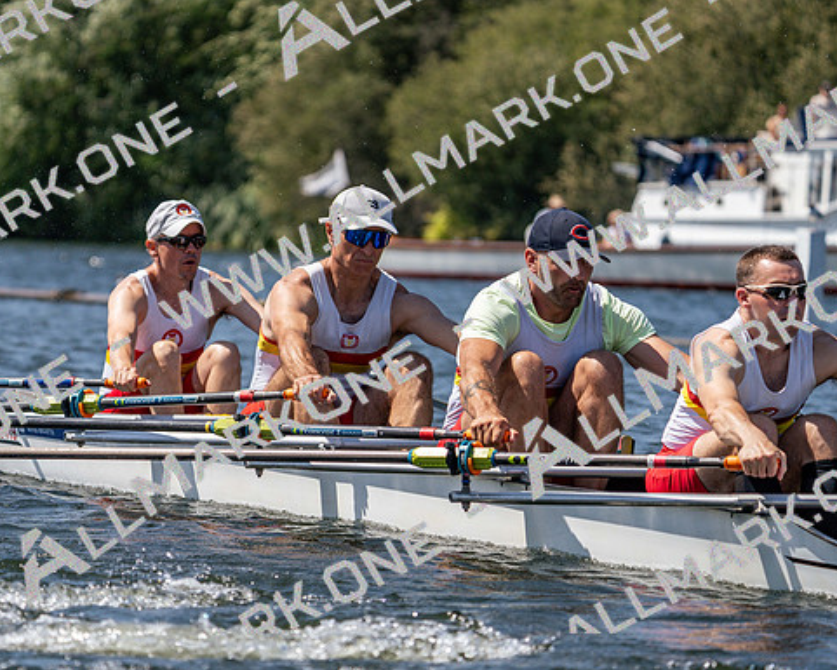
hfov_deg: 7.5
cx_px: 374
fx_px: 6368
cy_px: 335
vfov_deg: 6.0
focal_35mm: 257
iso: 200
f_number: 5.6
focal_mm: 227
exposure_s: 1/2000
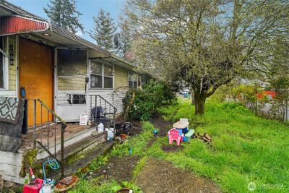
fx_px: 128
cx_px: 144
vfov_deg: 73.8
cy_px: 96
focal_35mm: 16
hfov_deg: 96.7
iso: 1600
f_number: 5.6
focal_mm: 16
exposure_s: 1/200
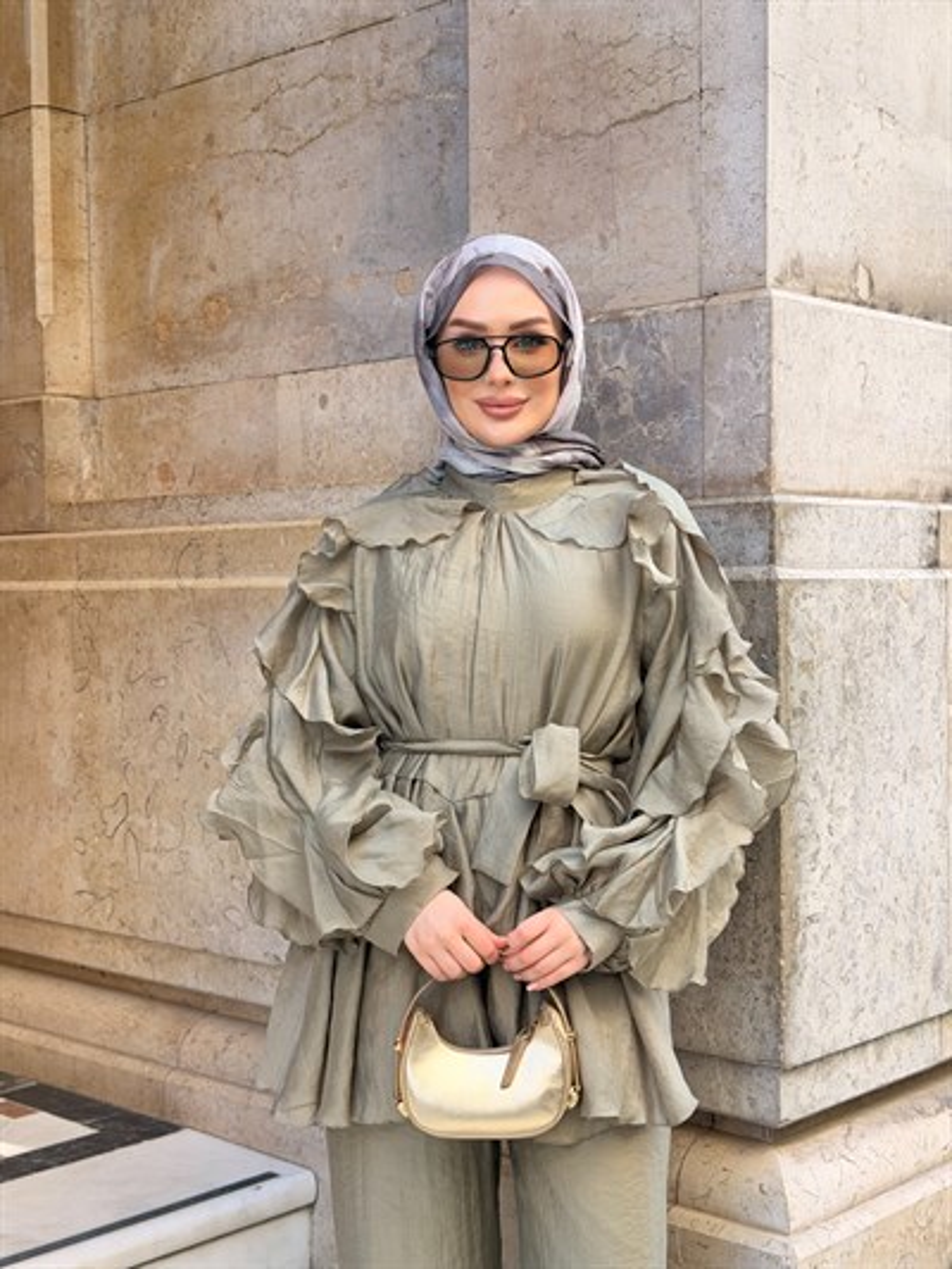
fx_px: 1759
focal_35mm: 48
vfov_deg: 39.6
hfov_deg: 30.3
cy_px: 634
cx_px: 476
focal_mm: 6.76
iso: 64
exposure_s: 1/277
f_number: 1.78
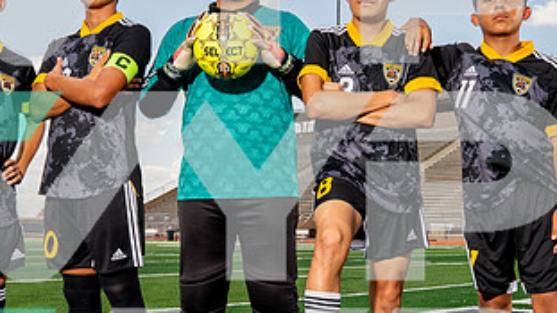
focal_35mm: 61
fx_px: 901
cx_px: 334
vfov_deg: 19.7
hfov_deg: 34.2
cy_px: 187
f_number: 9
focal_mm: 28
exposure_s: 1/250
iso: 160
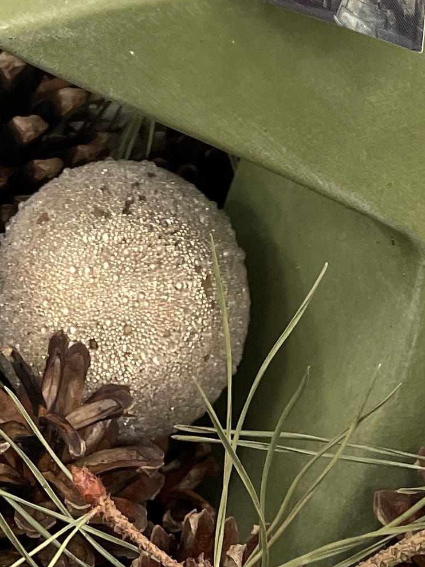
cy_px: -416
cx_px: 110
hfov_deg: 13.9
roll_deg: +0.9
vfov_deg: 16.0
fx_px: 1735
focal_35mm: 106
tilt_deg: -15.1
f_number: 1.6
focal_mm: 4.2
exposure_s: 1/118
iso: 100
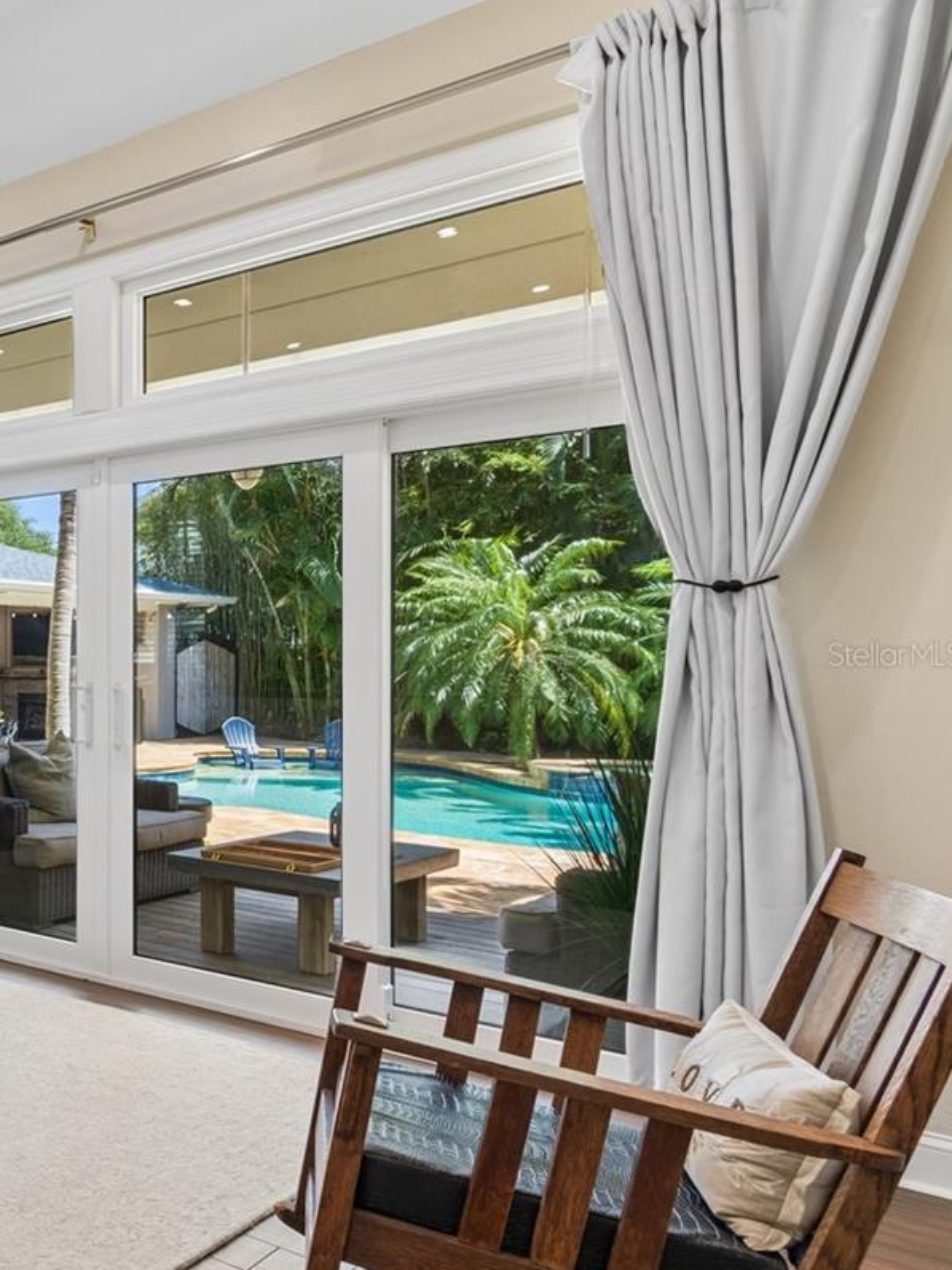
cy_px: 654
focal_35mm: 29
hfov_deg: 33.7
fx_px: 1063
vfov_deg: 61.6
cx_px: -306
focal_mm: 10
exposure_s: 1/40
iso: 100
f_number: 7.1
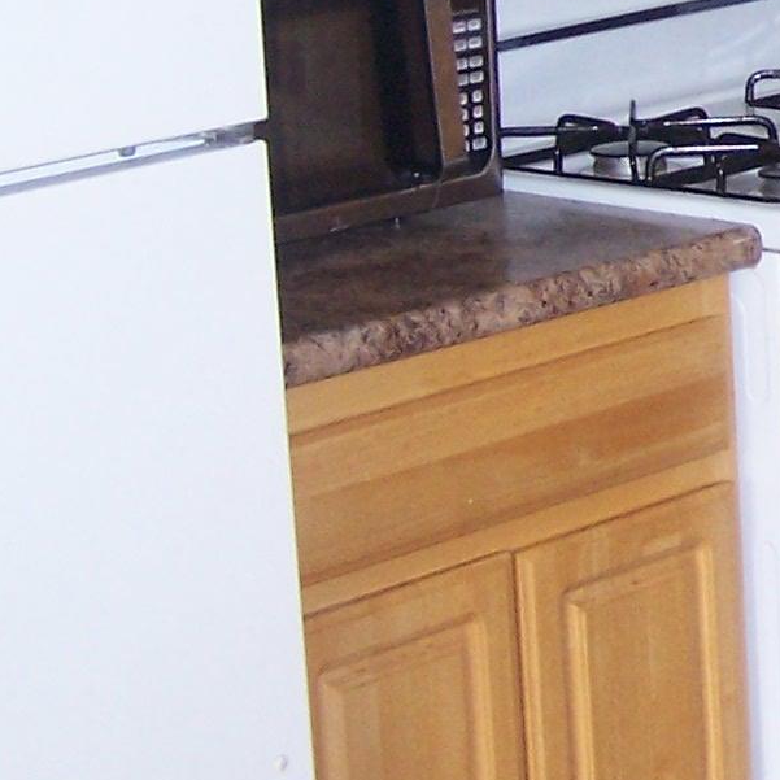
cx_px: 1211
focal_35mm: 144
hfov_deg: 11.6
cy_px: -13
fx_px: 3671
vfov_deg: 12.0
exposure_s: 1/60
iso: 140
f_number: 2.8
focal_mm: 6.3
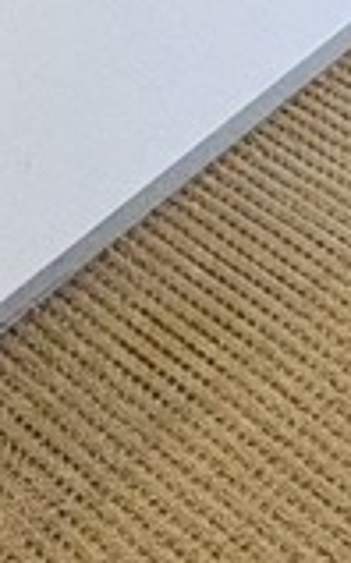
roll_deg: +0.6
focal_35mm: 140
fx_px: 2149
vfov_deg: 10.2
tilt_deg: -3.2
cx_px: 96
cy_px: -1206
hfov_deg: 9.3
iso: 80
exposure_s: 1/100
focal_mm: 2.22
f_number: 2.2
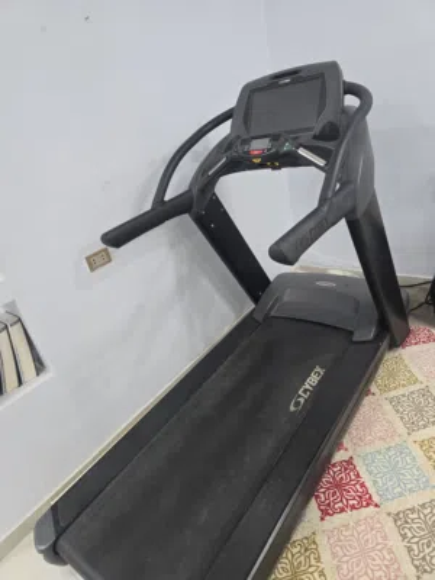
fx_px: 385
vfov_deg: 73.9
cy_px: 290
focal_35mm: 23
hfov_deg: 58.9
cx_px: 218
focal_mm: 6.3
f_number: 1.7
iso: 250
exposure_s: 1/100
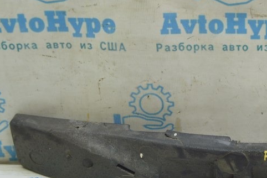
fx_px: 519
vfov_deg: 19.5
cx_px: 260
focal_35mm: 70
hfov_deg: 27.4
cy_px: 72
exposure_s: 1/20
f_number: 5.6
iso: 400
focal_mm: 22
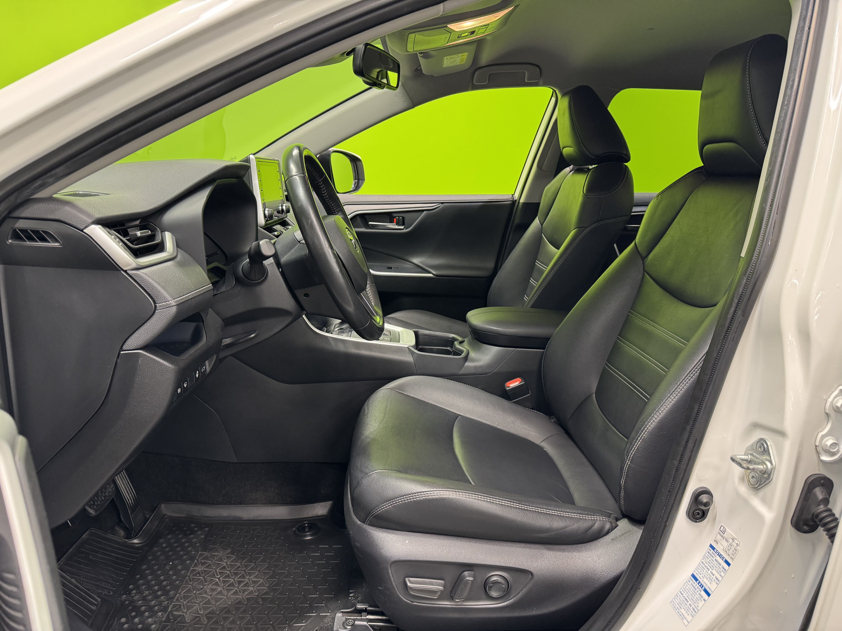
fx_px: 584
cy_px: 316
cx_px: 421
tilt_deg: -13.1
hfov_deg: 71.6
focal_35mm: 24
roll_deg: -3.2
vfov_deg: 56.8
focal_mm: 6.76
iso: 320
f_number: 1.78
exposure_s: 1/50
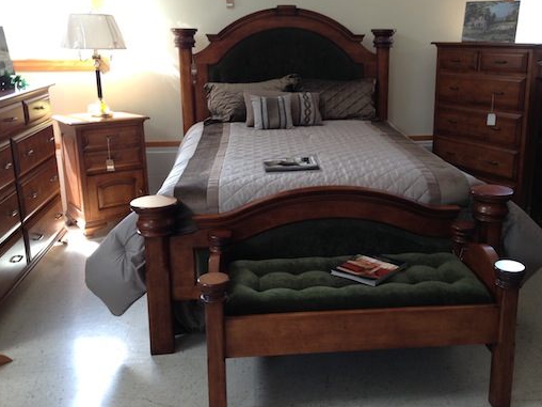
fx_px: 611
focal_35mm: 39
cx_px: 316
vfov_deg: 36.8
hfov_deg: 47.7
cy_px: 178
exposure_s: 1/30
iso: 64
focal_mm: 4.13
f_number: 2.4
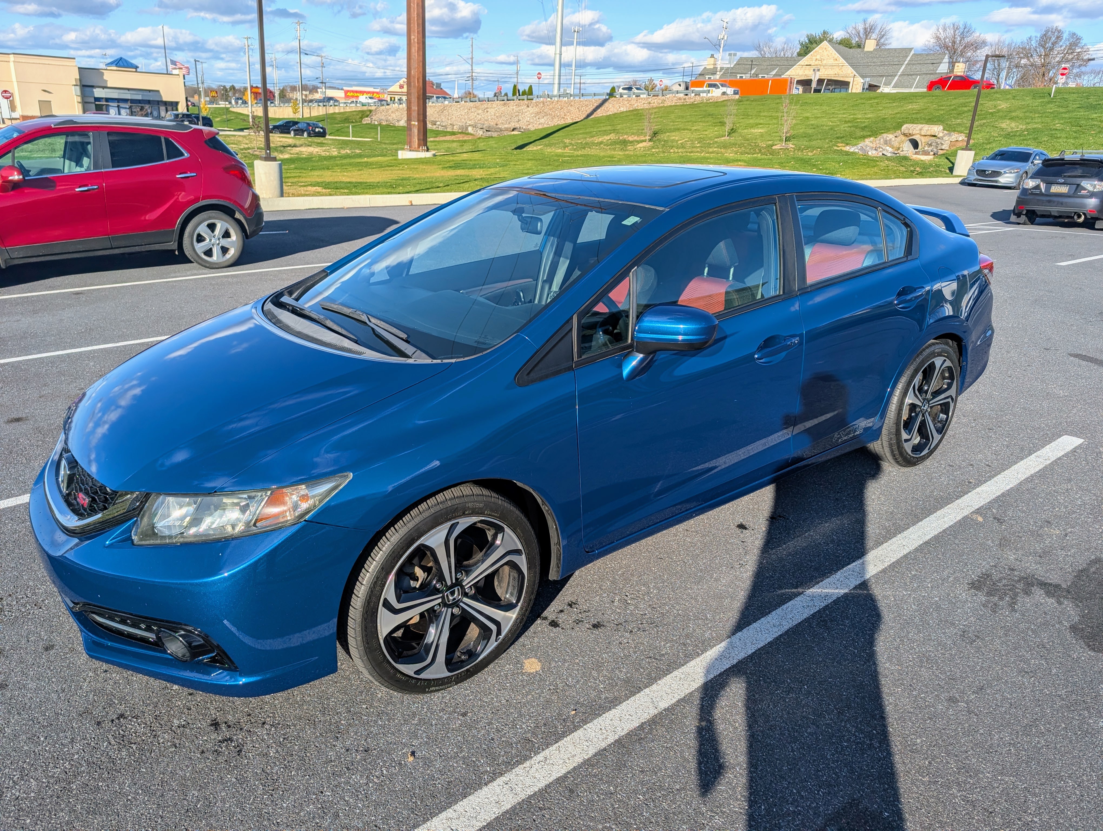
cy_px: 416
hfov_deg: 71.5
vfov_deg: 56.9
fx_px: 766
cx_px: 552
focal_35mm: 24
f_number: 1.68
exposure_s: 1/9346
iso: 21
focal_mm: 6.9
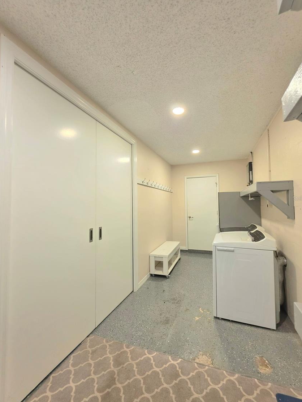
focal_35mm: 14
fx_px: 163
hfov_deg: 85.7
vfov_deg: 102.0
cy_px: 198
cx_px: 156
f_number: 1.9
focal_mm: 2.2
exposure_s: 1/60.2
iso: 160
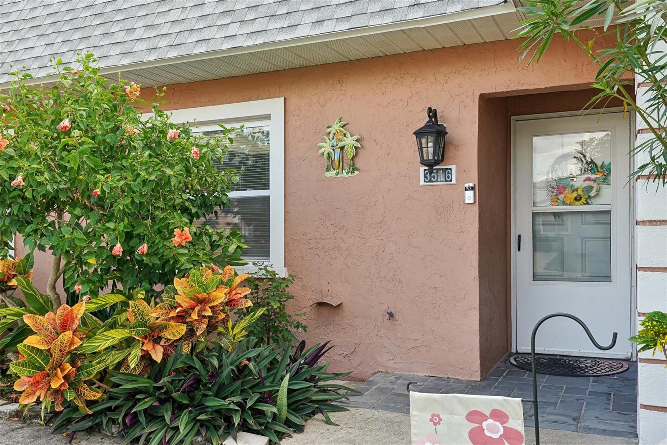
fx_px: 630
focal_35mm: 34
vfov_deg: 38.9
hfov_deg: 55.8
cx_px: 334
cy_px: 222
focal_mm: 23
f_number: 8
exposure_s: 1/200
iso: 800
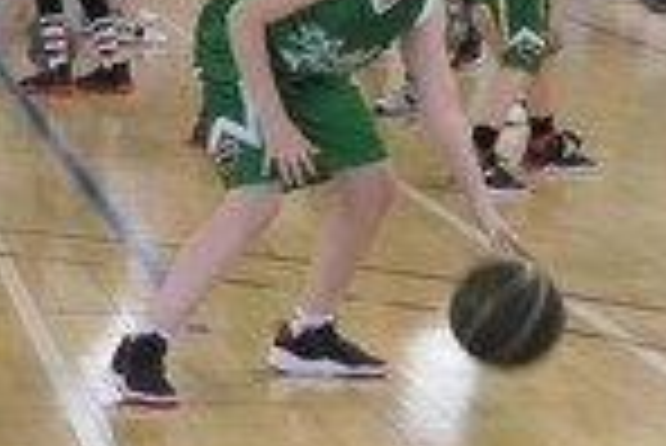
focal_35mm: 265
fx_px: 4907
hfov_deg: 7.6
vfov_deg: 5.2
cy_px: -216
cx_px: -436
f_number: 2.8
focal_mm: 19.9
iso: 500
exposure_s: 1/100
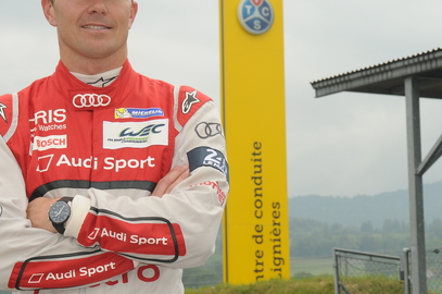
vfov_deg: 11.2
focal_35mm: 122
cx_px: 191
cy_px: 113
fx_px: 1492
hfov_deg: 16.8
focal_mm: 55
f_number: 11
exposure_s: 1/125
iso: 200
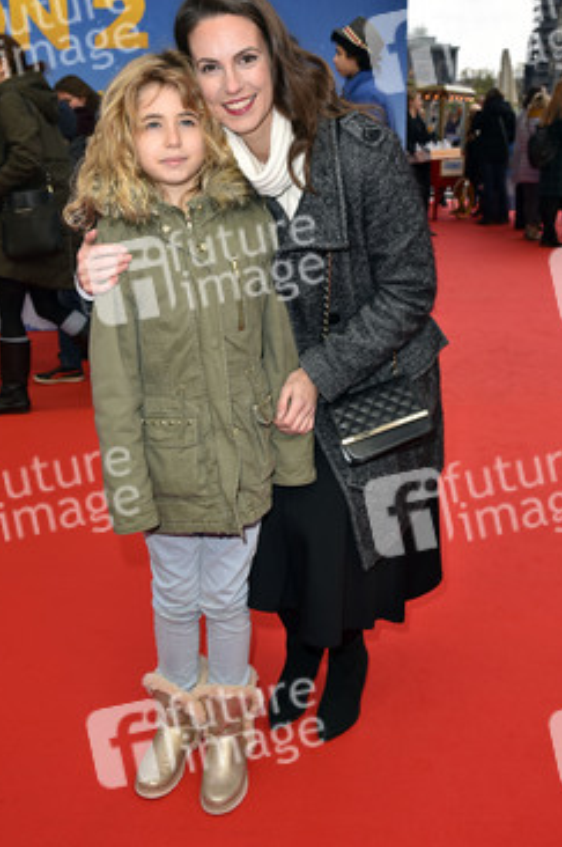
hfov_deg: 37.7
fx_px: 822
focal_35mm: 35
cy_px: 386
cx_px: 273
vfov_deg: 54.4
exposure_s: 1/250
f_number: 5.6
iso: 640
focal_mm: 32
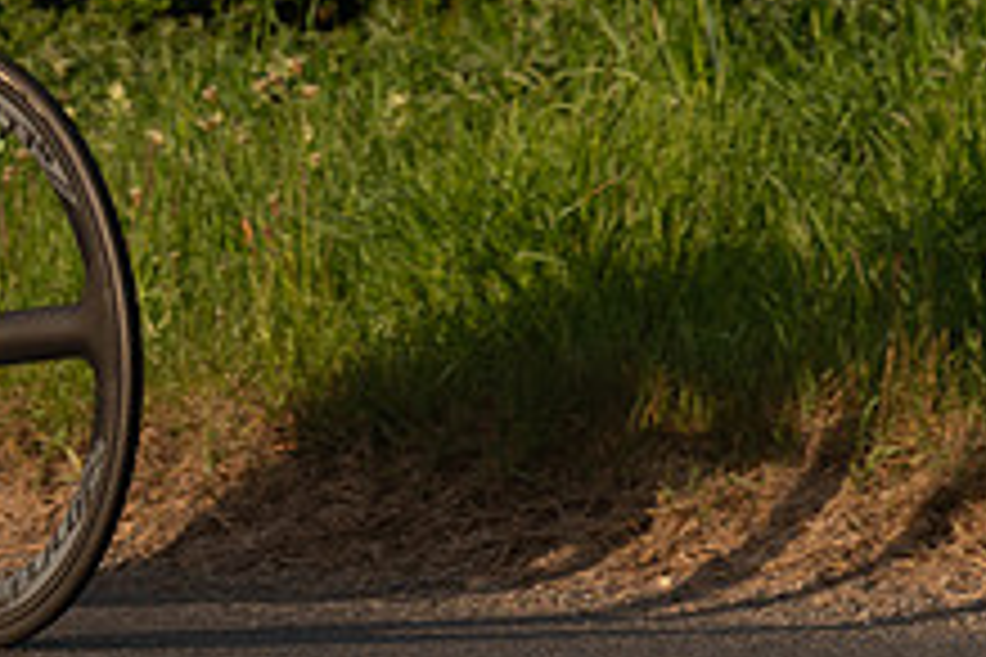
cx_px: 59
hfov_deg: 6.4
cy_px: -311
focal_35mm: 320
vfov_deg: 4.3
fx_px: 8764
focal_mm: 91
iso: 200
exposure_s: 1/1000
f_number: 4
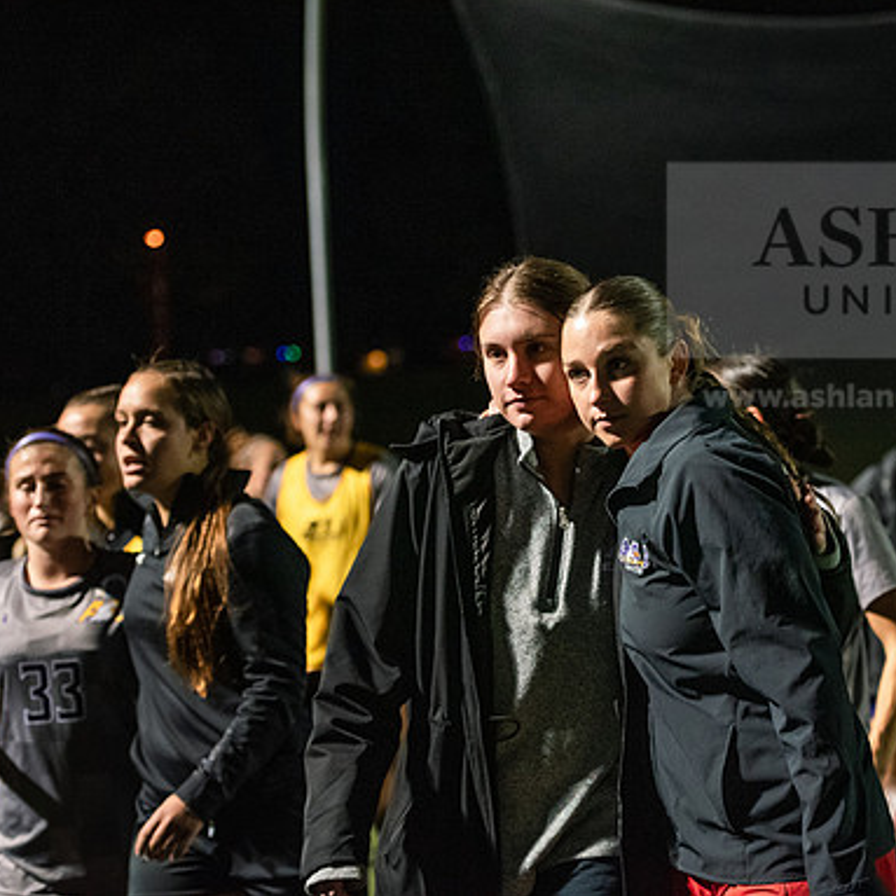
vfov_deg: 19.3
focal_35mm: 90
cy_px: 446
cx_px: 597
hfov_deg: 19.2
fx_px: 2636
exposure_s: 1/800
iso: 8000
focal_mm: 70
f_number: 3.2
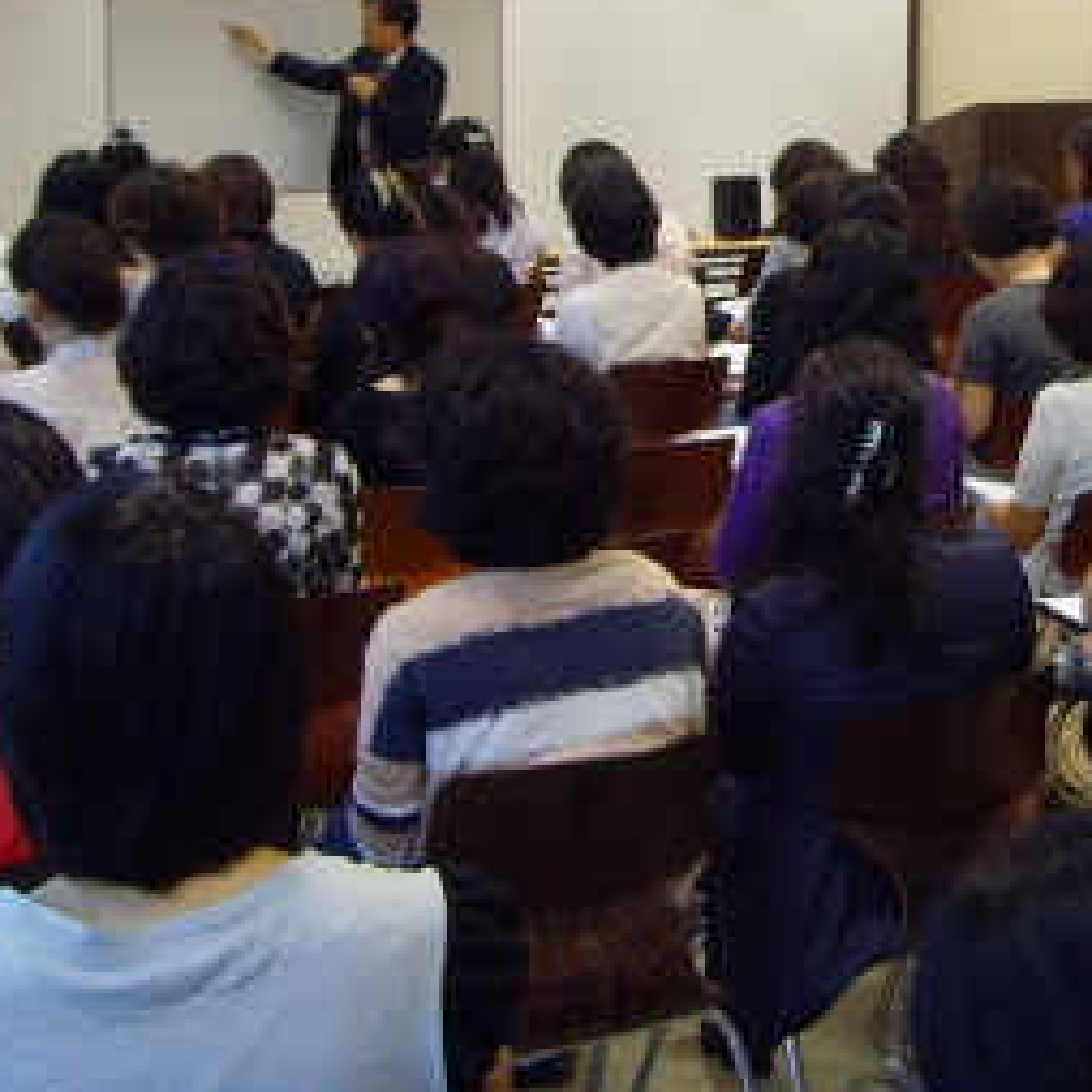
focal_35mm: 72
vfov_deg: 23.7
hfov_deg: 23.5
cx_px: 946
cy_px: 247
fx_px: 2570
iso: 200
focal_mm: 6.6
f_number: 3.5
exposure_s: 1/30
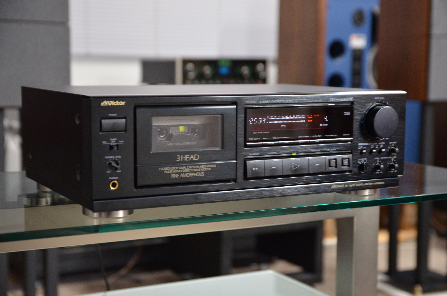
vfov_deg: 19.6
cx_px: 224
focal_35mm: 69
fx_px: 855
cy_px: 148
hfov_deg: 29.3
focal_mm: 46
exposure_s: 1/50
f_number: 3.5
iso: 800
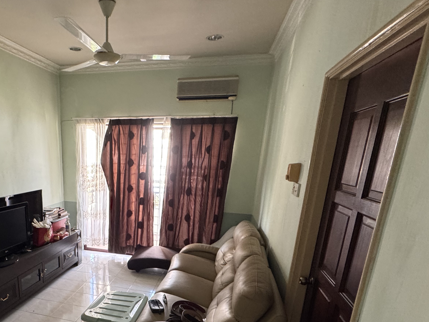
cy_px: 236
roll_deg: -0.5
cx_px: 124
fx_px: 297
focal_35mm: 24
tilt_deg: -14.5
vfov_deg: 54.5
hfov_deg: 68.3
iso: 400
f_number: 2.2
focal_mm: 2.22
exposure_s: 1/60
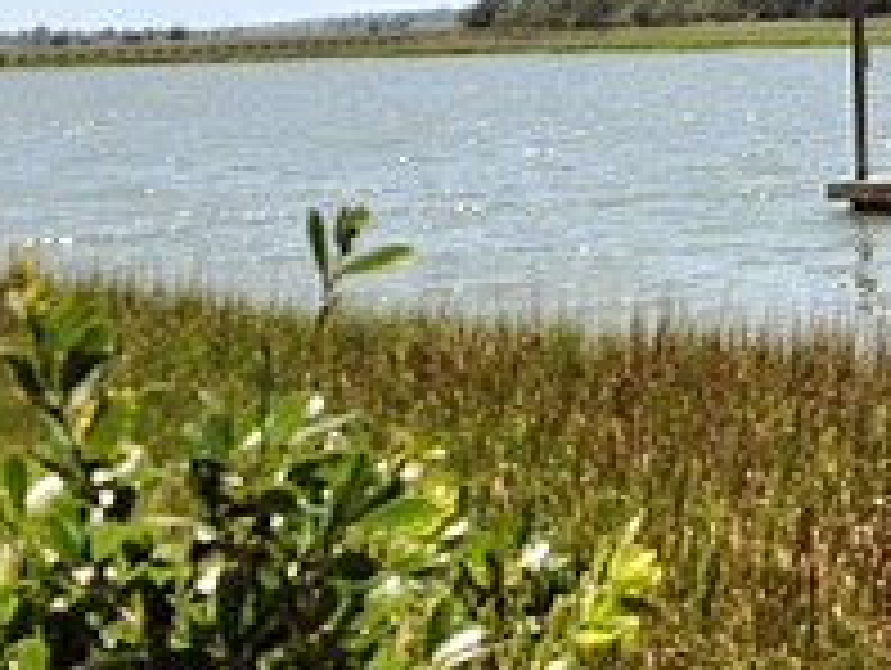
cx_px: 1102
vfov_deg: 12.9
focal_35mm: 113
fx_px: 2912
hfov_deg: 16.6
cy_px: -27
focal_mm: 4.28
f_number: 2.4
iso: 50
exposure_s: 1/2208
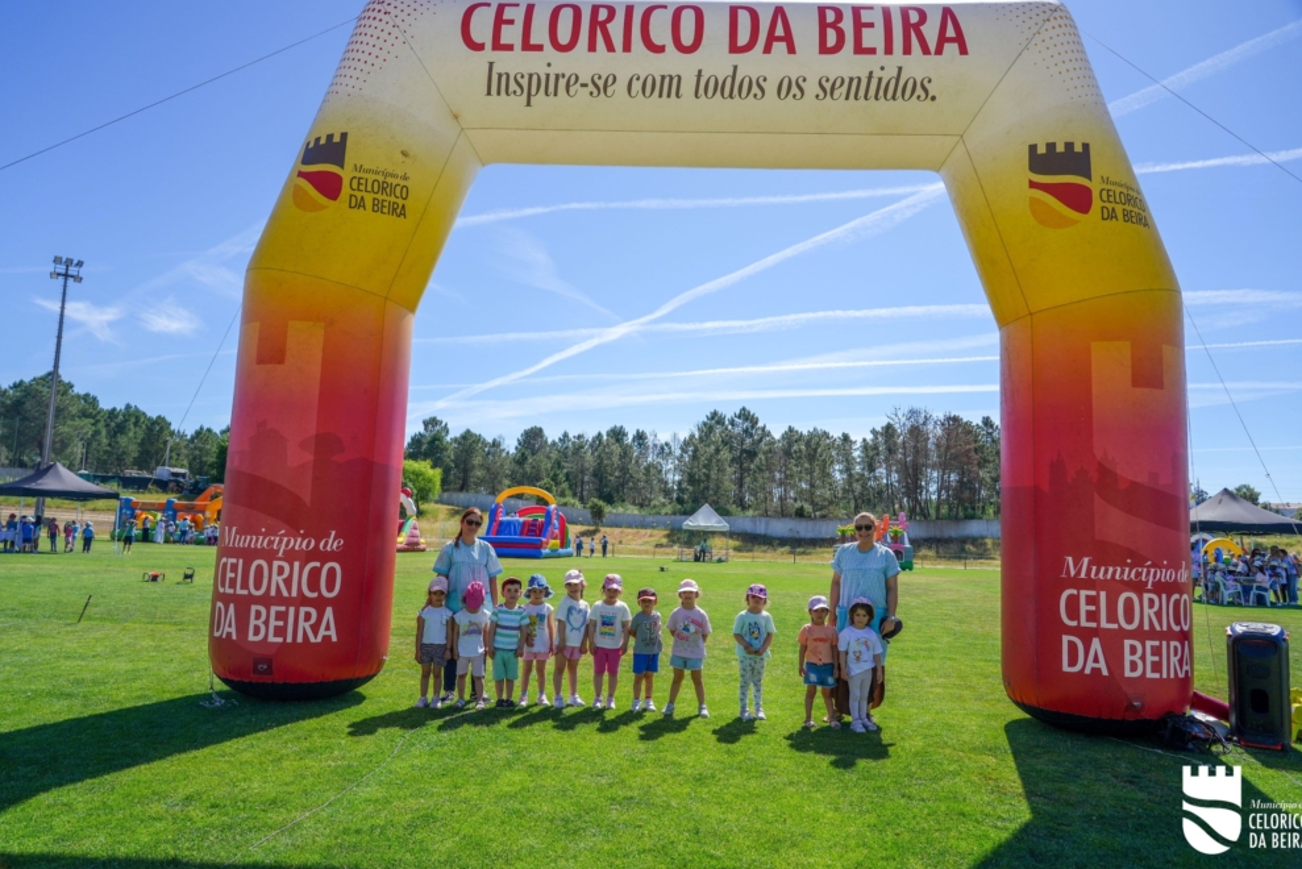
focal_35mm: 25
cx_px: 653
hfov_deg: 71.5
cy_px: 429
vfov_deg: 51.3
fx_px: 904
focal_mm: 24
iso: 100
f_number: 4.5
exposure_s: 1/1250
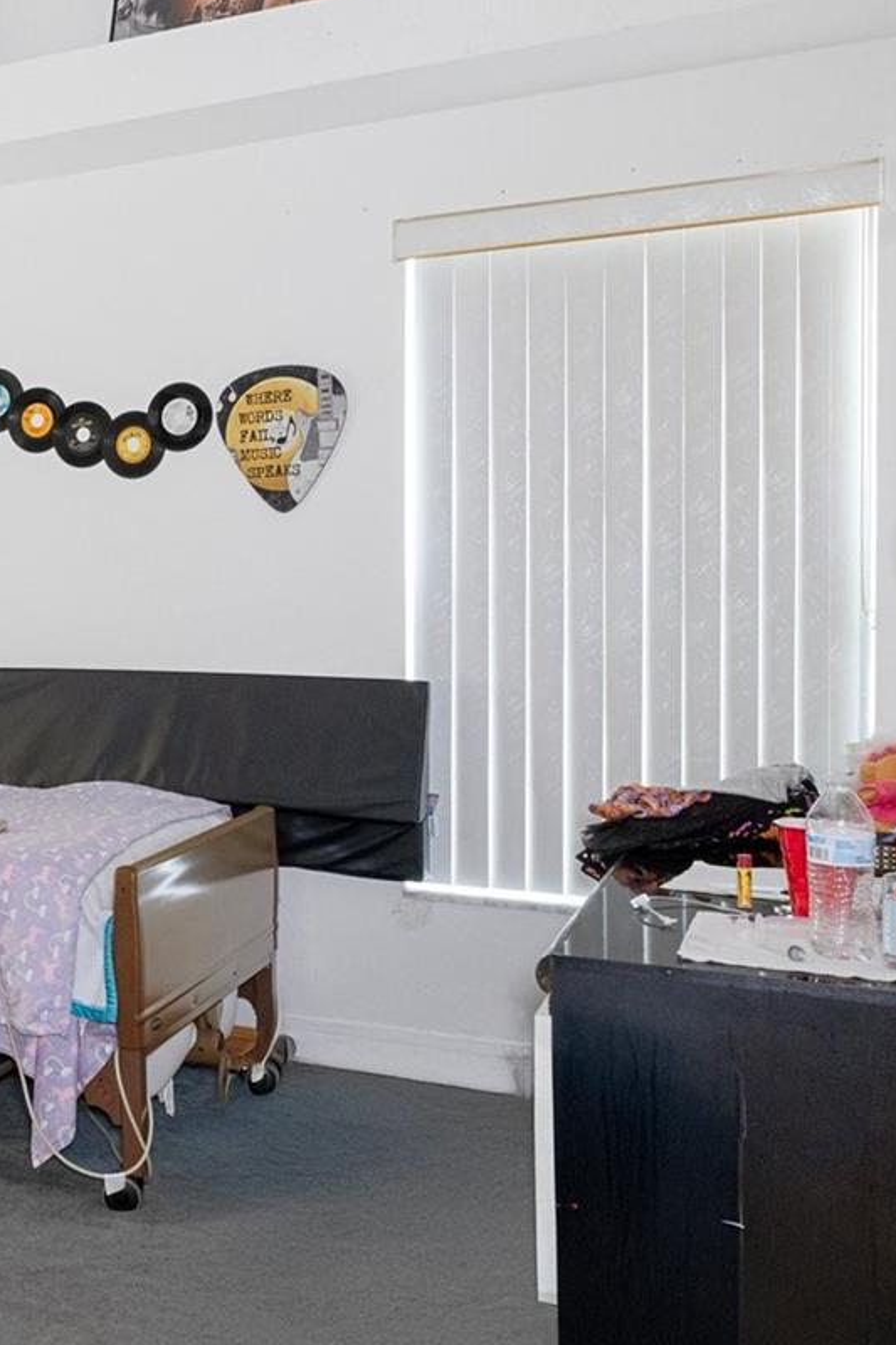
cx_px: -165
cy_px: 654
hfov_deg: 29.6
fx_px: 1457
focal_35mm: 39
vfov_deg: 49.6
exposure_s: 1/1.25
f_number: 8
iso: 640
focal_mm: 13
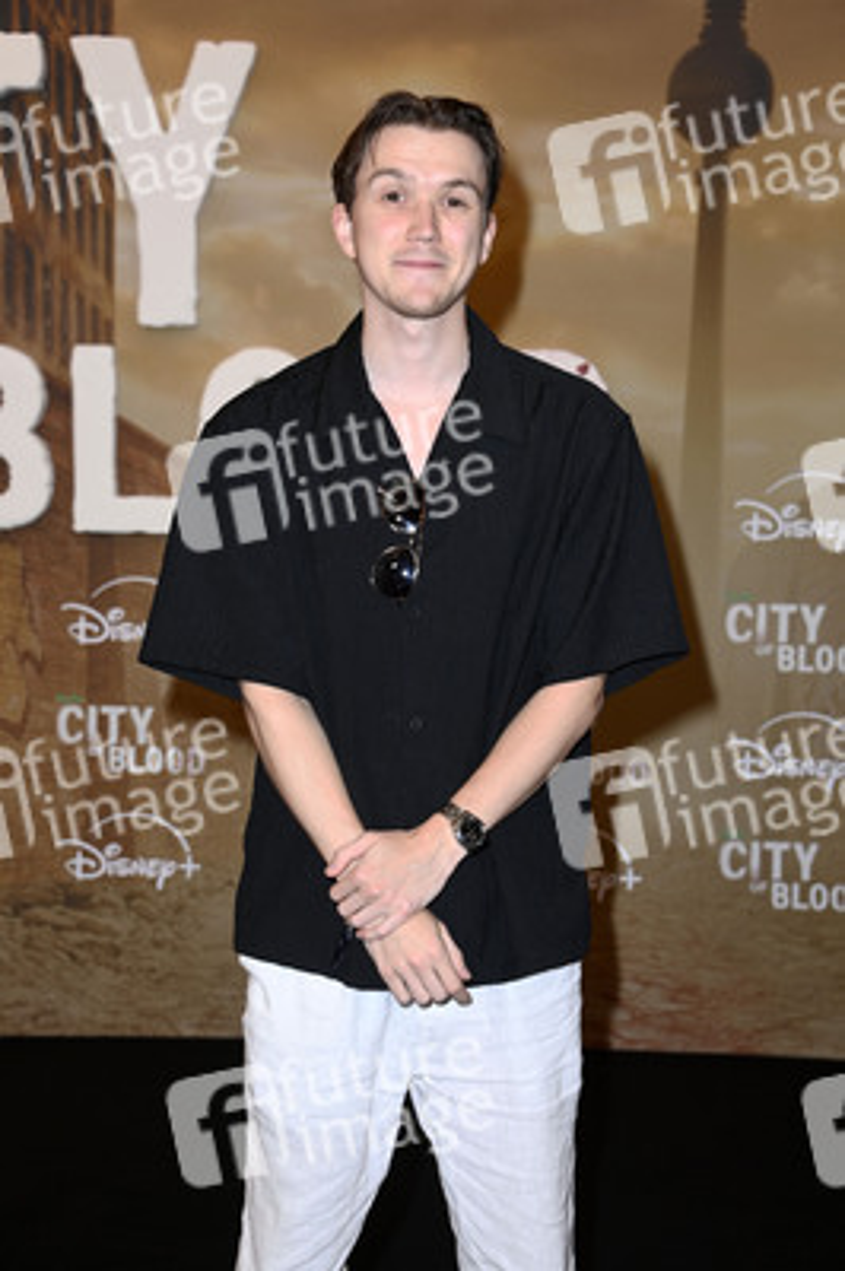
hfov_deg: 17.5
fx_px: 2751
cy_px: 636
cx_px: 422
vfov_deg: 26.0
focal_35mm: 78
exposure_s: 1/250
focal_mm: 78
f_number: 5.6
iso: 640
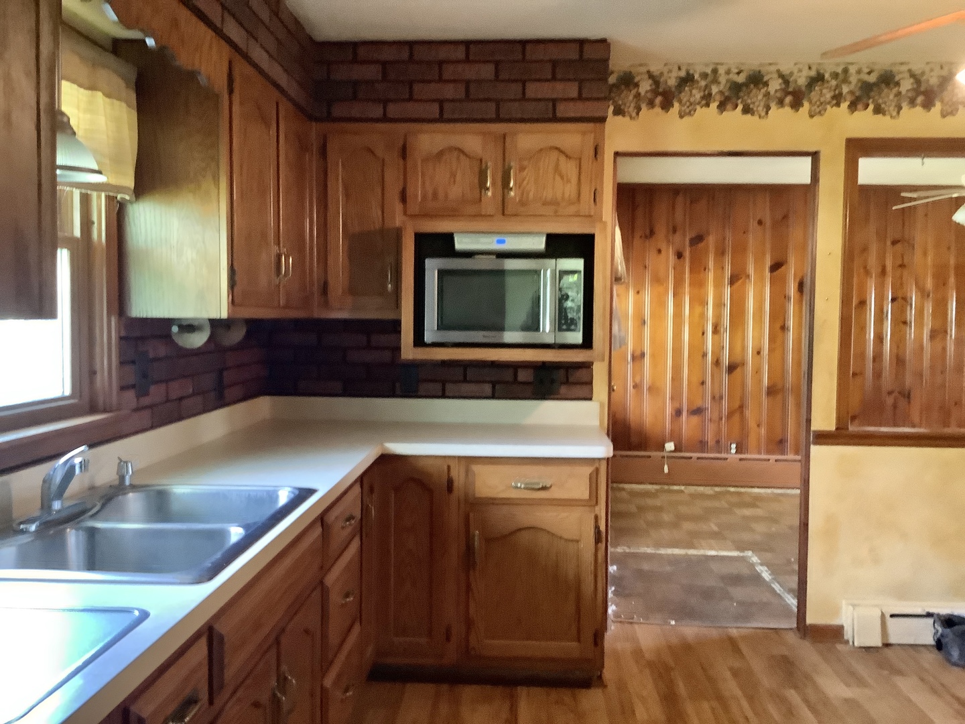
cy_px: 362
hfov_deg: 58.4
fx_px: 864
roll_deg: -1.3
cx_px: 482
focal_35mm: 31
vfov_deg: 45.4
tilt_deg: -3.3
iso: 640
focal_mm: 3.3
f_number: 2.4
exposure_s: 1/24
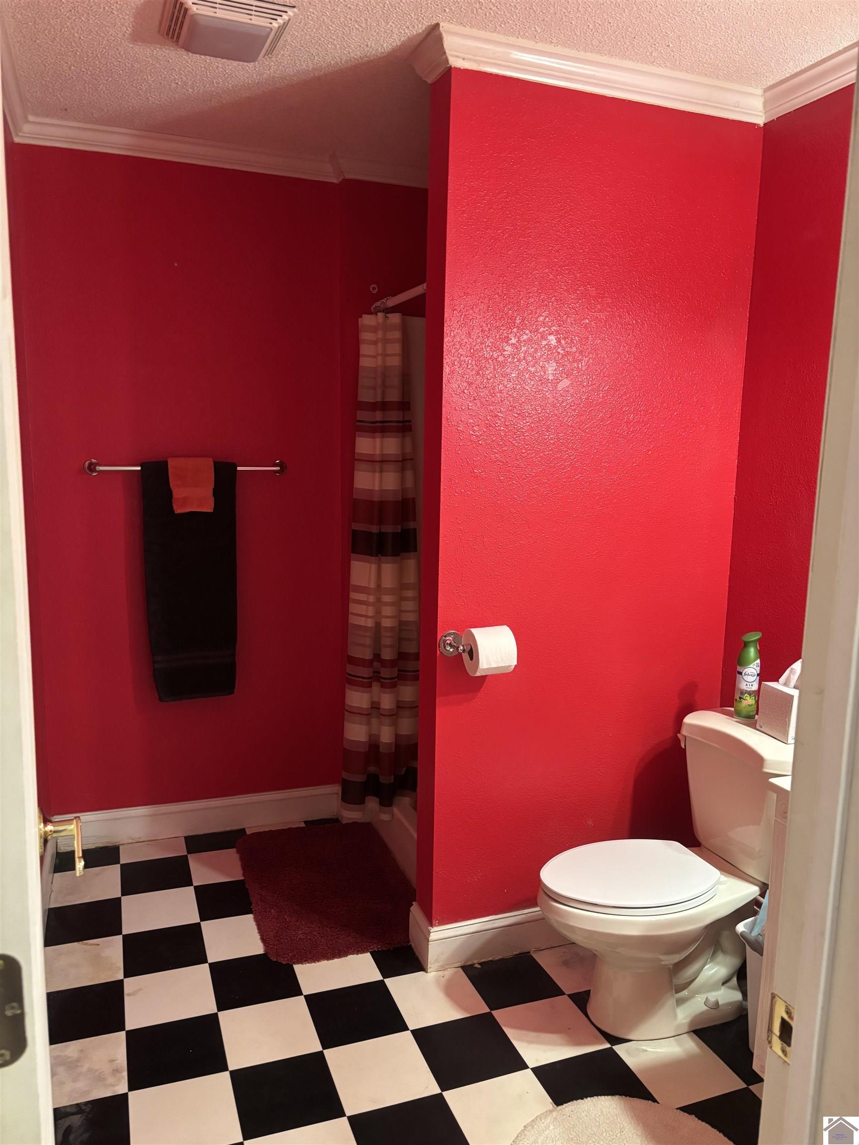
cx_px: 430
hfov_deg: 53.1
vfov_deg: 67.3
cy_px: 572
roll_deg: -1.5
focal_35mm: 26
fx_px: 860
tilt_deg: -9.9
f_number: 1.6
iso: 500
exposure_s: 1/60
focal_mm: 5.96
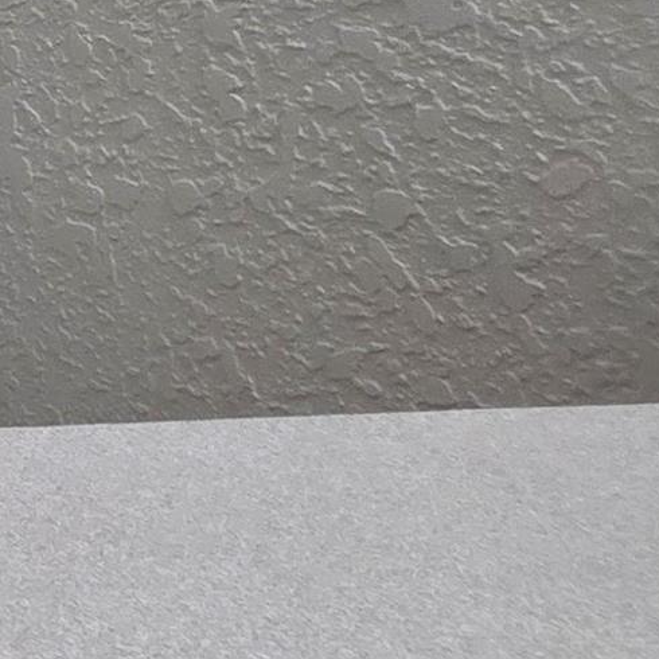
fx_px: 1551
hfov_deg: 12.0
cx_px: -1259
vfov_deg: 19.5
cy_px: -437
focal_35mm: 72
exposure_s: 1/120
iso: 250
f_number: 1.9
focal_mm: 2.2
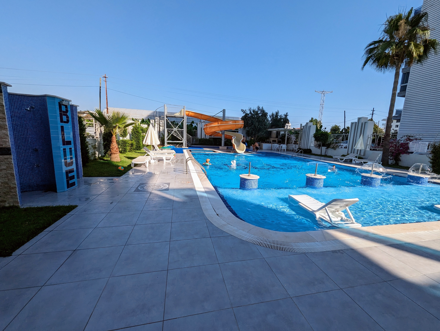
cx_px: 220
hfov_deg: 106.1
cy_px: 166
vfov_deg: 90.1
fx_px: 165
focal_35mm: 13
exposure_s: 1/1661
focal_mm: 1.95
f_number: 2.2
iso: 47
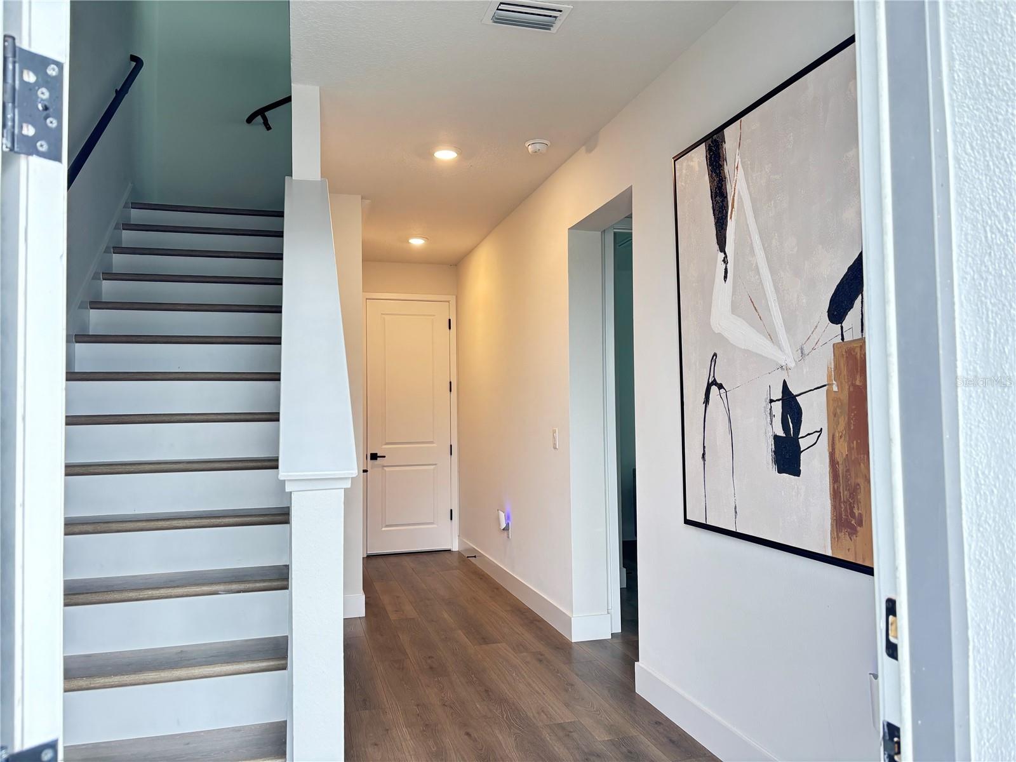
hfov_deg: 67.3
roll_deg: +1.1
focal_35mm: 26
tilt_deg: +2.2
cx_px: 508
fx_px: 763
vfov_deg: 53.1
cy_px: 381
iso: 100
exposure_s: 1/60
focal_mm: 5.96
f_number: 1.6
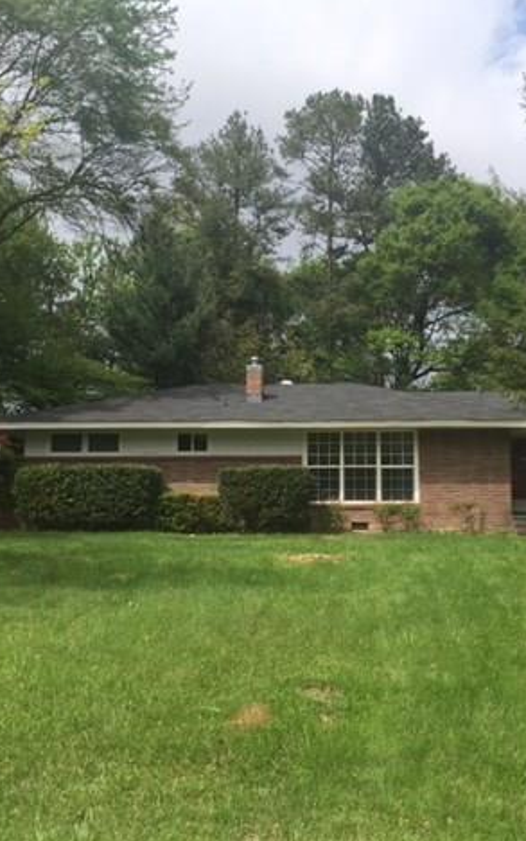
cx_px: 316
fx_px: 962
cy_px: 417
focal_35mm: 42
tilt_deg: +6.9
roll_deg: -1.0
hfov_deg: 30.5
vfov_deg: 47.2
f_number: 2.2
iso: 32
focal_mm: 4.15
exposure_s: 1/1799
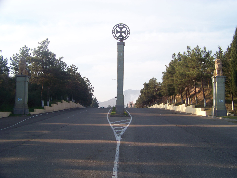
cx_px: 118
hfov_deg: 43.9
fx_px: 294
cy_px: 89
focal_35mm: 43
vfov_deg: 33.6
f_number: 2.8
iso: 64
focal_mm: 6.75
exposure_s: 1/400
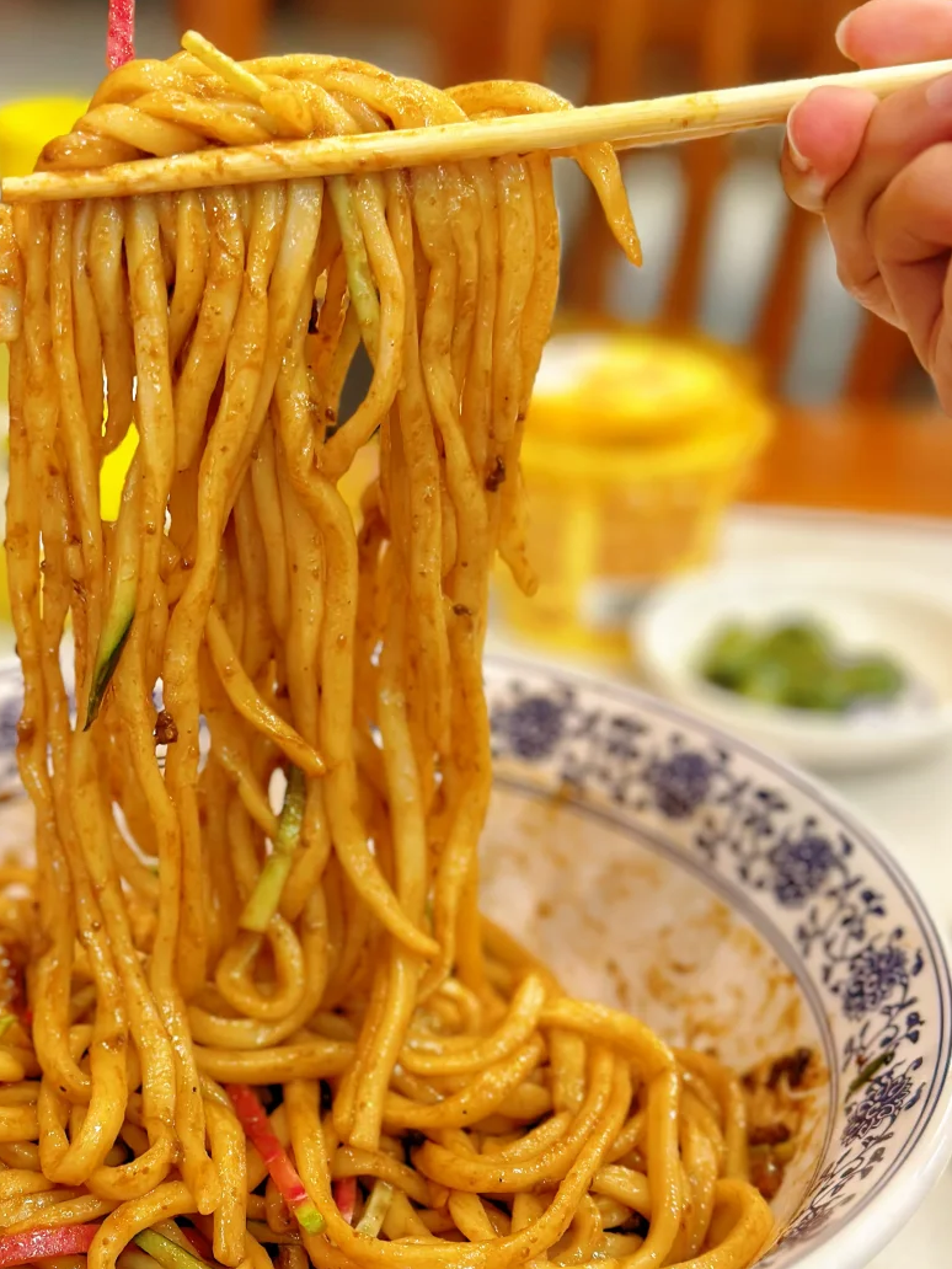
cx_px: 295
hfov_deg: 21.8
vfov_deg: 29.0
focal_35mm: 67
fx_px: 2457
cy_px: 676
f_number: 1.78
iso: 200
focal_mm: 6.86
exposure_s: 1/50
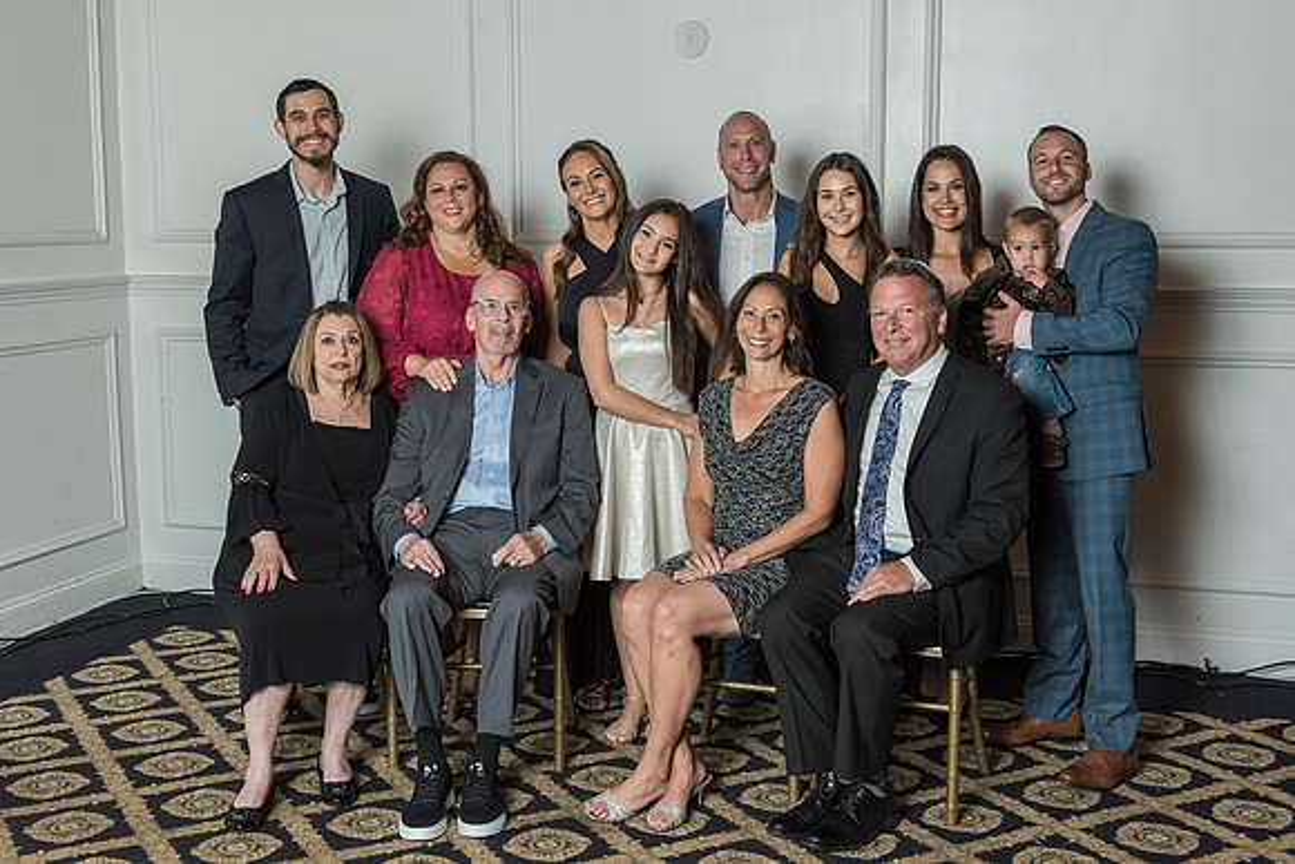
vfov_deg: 31.9
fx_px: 1513
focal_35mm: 42
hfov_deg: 46.3
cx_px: 653
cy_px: 410
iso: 1250
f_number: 6.3
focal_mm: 40
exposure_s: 1/125
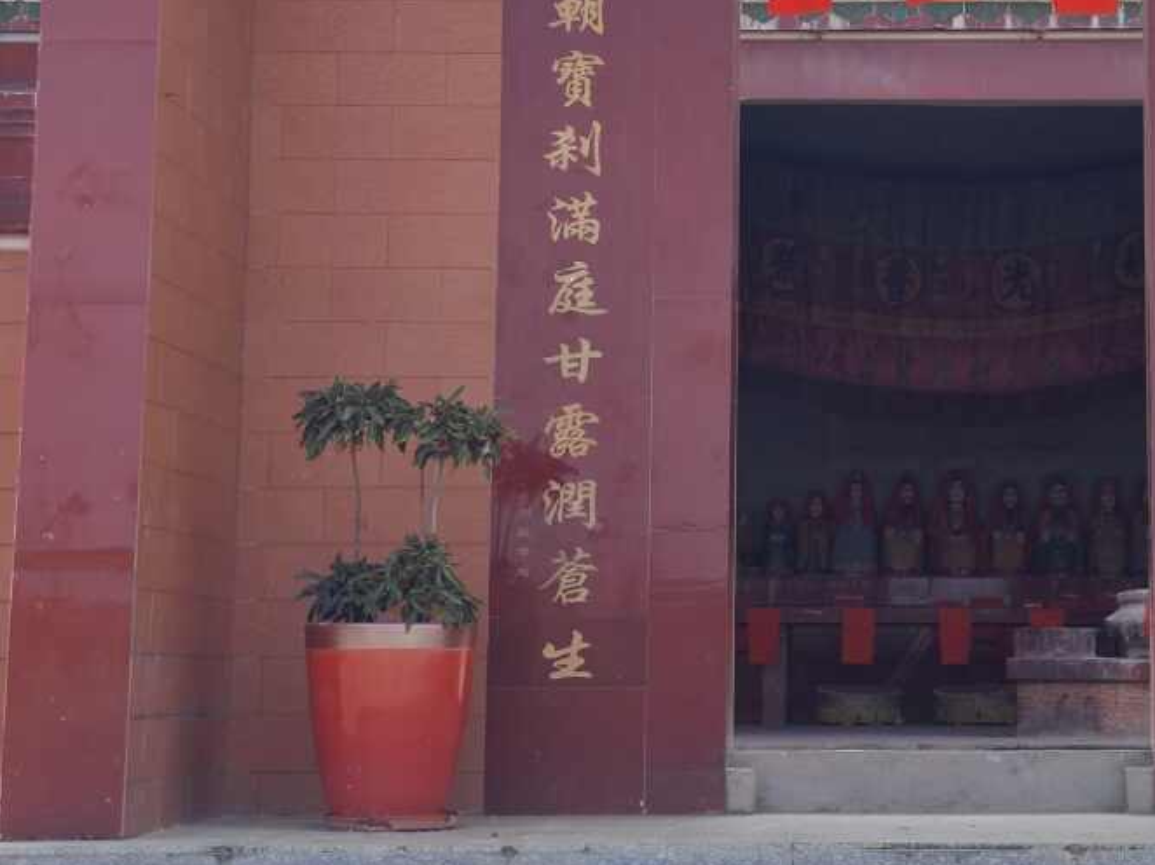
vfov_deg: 16.5
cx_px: 947
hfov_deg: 21.7
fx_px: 2969
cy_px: 218
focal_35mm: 89
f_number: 1.9
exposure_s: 1/3157
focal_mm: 8.7
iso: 50
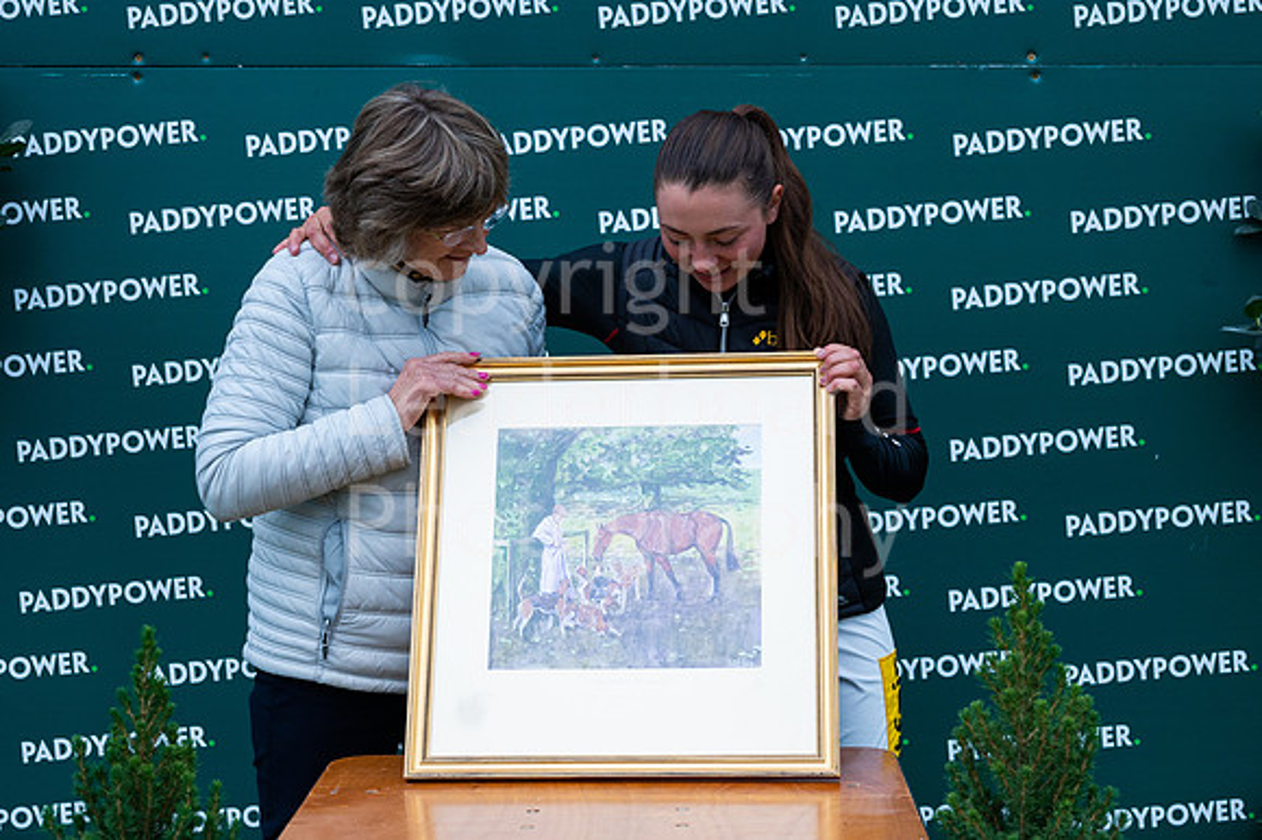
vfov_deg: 20.7
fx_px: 2295
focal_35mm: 65
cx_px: 651
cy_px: 377
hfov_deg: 30.8
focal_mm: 51
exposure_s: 1/3200
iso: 500
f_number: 4
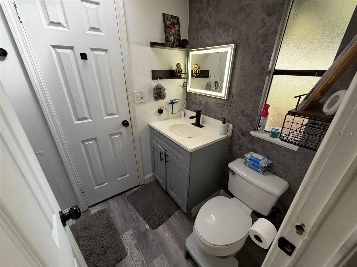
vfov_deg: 85.7
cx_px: 178
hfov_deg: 102.1
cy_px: 134
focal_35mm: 14
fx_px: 144
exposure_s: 1/60
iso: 160
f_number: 2.2
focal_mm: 2.22
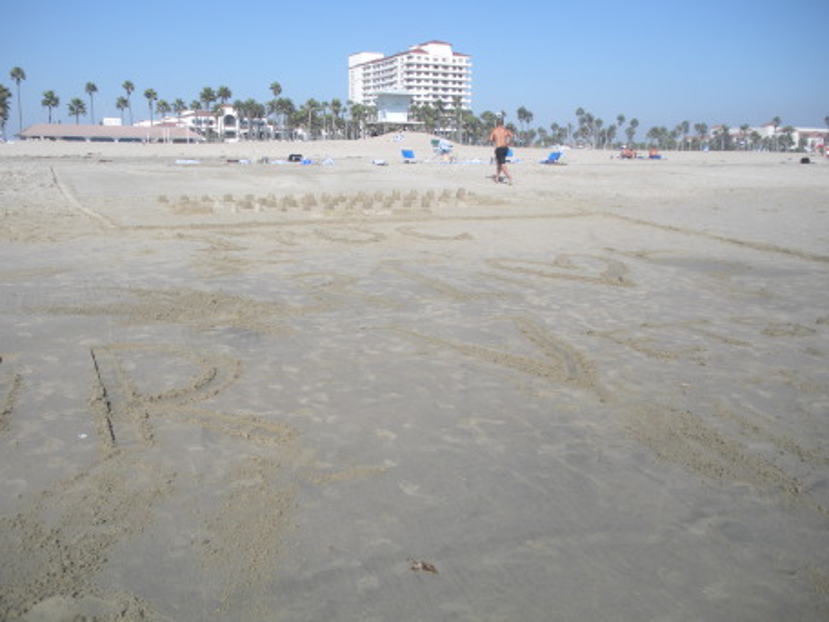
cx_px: 414
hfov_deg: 51.4
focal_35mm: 36
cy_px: 311
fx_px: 862
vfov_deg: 39.7
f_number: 3.5
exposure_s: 1/706
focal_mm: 6.3
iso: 64
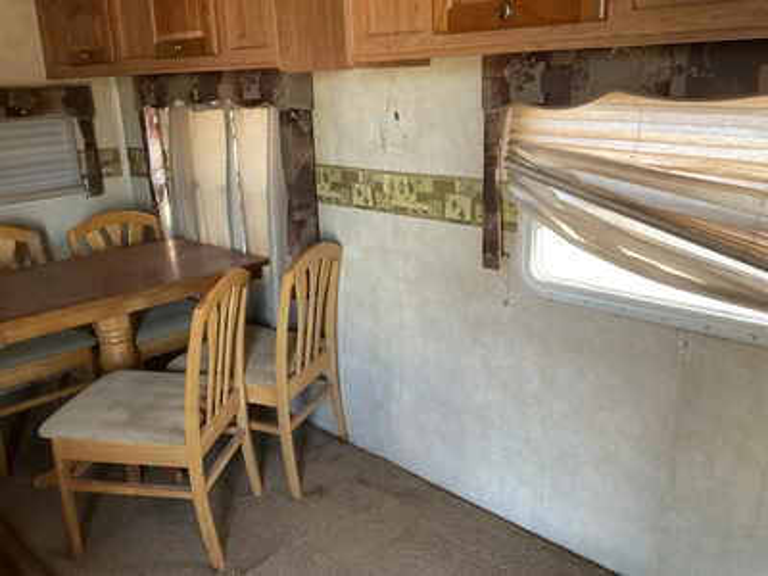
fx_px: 643
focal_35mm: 29
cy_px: 288
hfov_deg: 61.7
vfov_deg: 48.2
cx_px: 384
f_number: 1.8
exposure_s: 1/61
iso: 64
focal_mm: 3
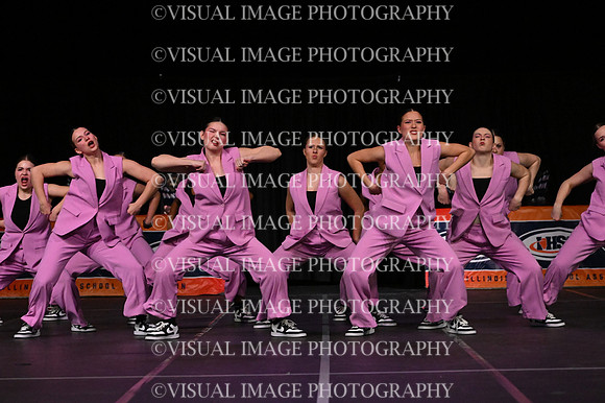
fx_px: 2183
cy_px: 202
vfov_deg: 10.5
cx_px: 302
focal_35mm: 130
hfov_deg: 15.8
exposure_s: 1/1000
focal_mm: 87
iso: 6400
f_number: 4
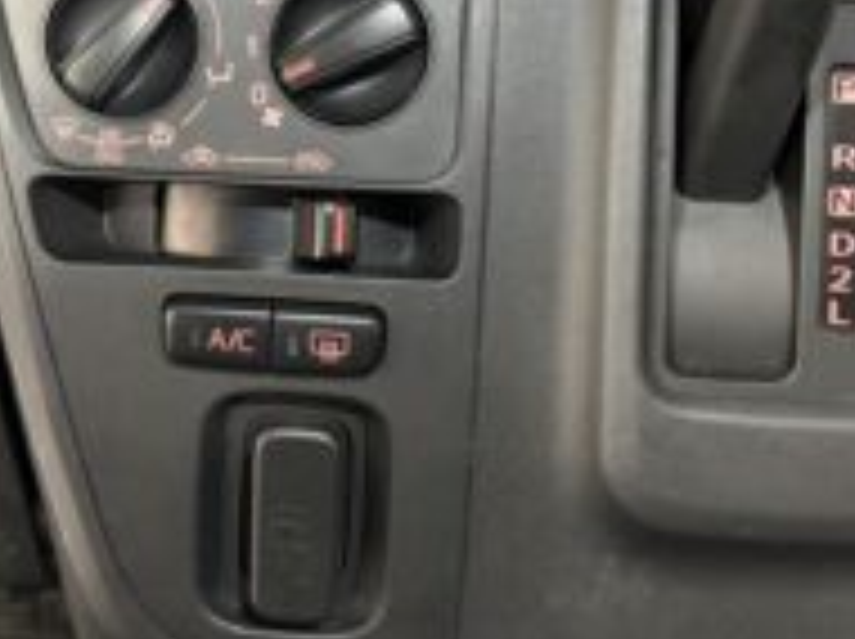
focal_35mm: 48
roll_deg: +0.5
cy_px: 115
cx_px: 207
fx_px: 1184
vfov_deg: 29.4
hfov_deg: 38.6
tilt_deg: -16.1
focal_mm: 5.96
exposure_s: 1/25
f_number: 1.6
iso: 500
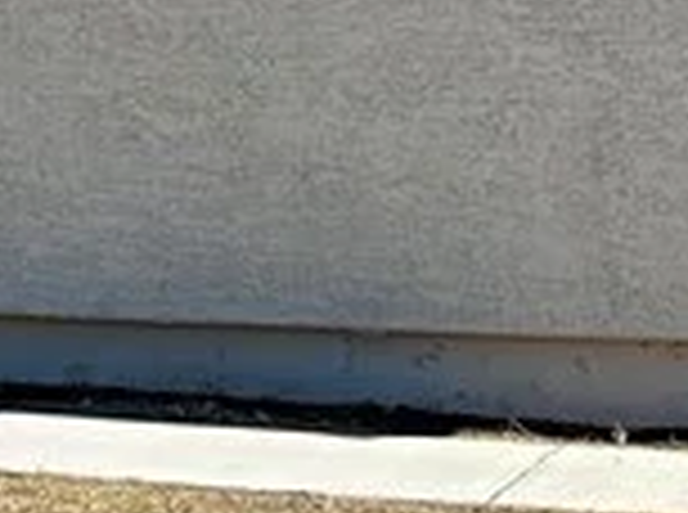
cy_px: -130
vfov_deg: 9.0
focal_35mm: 161
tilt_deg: +4.1
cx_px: -944
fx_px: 3192
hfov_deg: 10.6
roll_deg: -0.2
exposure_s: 1/4348
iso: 80
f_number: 1.78
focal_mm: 6.86
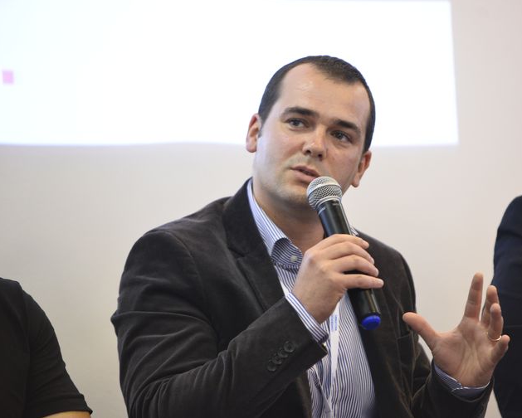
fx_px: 3154
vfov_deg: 7.6
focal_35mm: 204
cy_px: 209
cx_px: 312
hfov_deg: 9.5
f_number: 3.2
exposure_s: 1/125
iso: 2200
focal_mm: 180
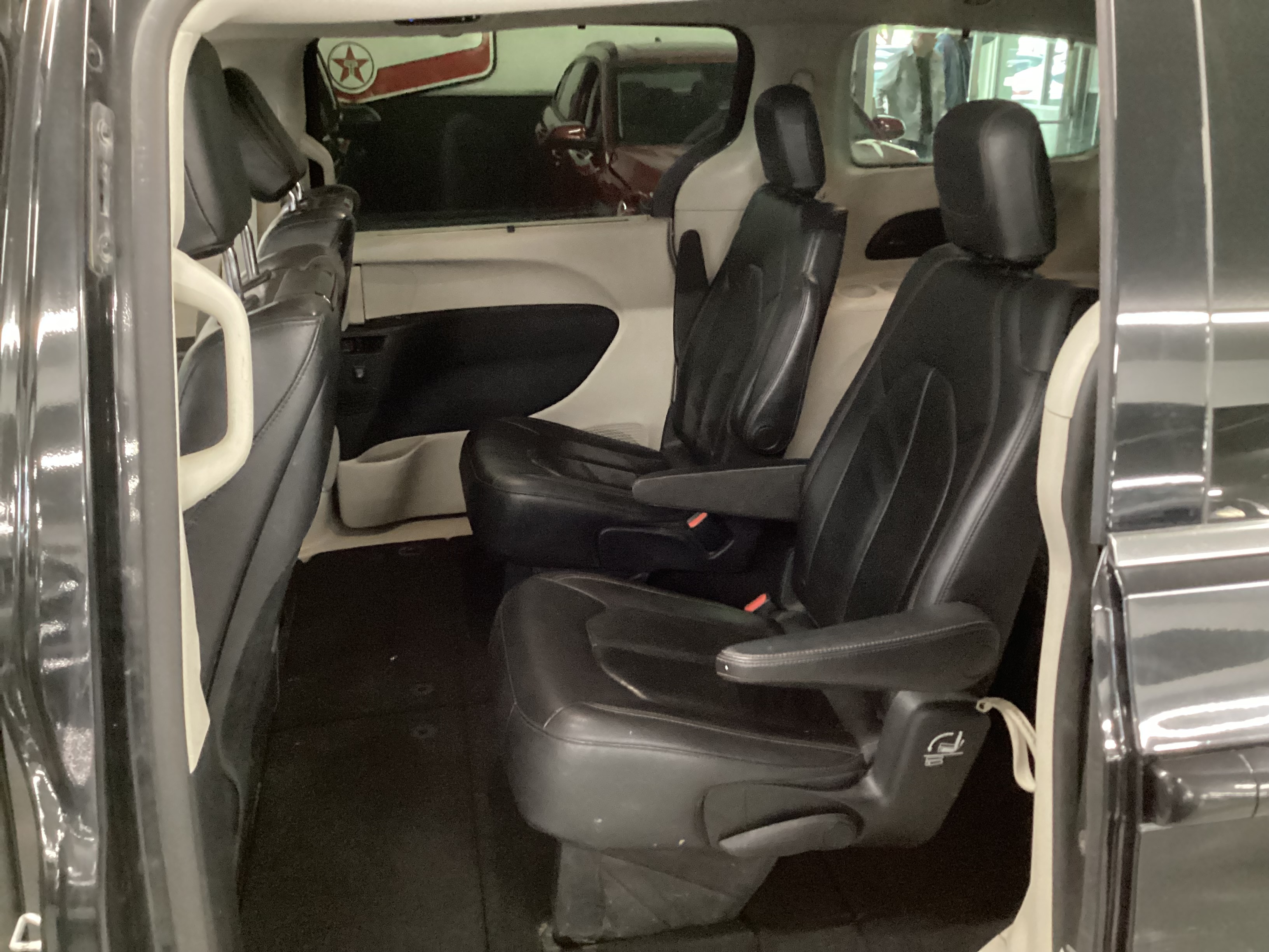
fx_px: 1136
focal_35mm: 31
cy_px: 476
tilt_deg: -21.8
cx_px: 634
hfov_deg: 58.4
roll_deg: -0.3
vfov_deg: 45.4
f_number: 2.4
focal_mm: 3.3
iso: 800
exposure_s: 1/20
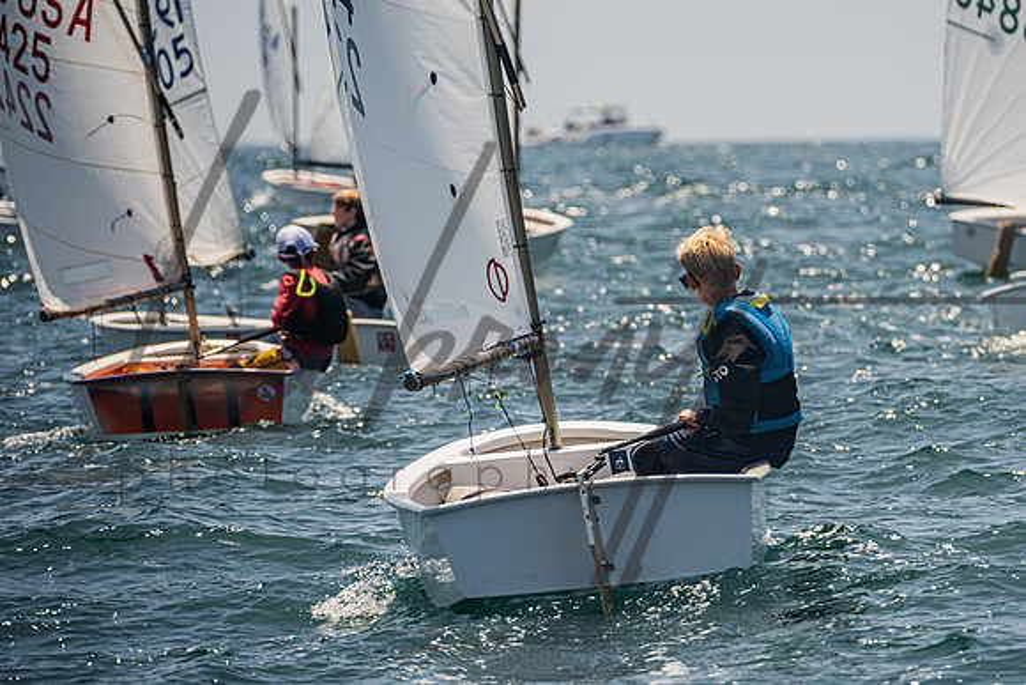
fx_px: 12932
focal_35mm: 454
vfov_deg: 3.0
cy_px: 312
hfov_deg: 4.5
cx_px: 705
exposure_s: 1/1250
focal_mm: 330
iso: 250
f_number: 8
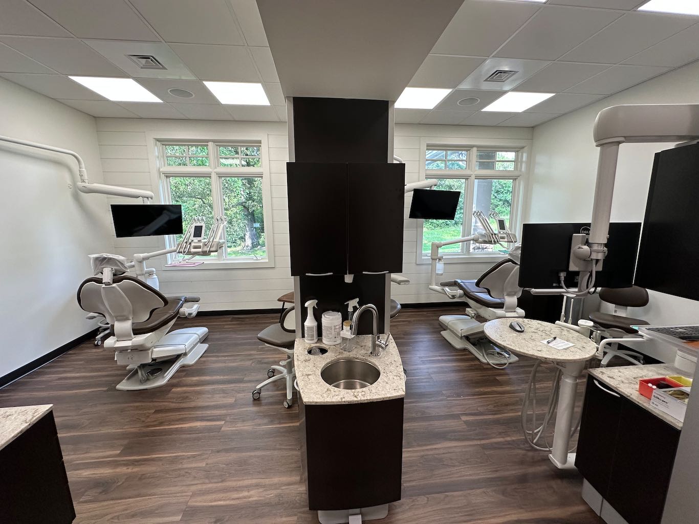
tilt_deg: -9.4
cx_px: 350
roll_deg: +0.4
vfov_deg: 85.7
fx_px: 283
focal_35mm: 14
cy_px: 262
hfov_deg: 102.1
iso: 160
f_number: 2.2
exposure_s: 1/120
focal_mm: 2.22
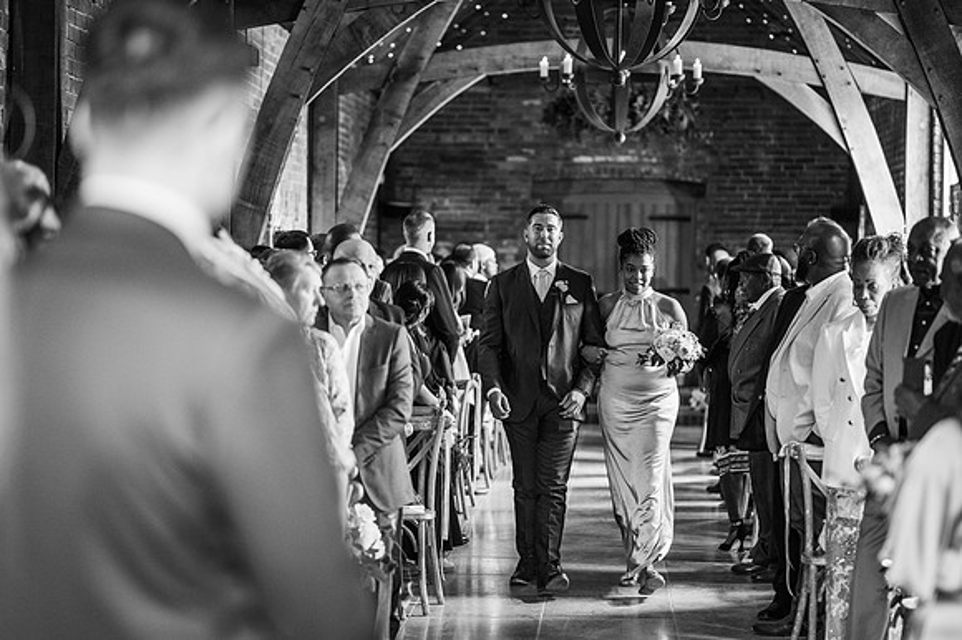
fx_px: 2270
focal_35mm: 85
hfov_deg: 23.9
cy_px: 320
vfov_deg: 16.1
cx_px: 481
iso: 800
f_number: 1.8
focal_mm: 85
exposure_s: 1/200
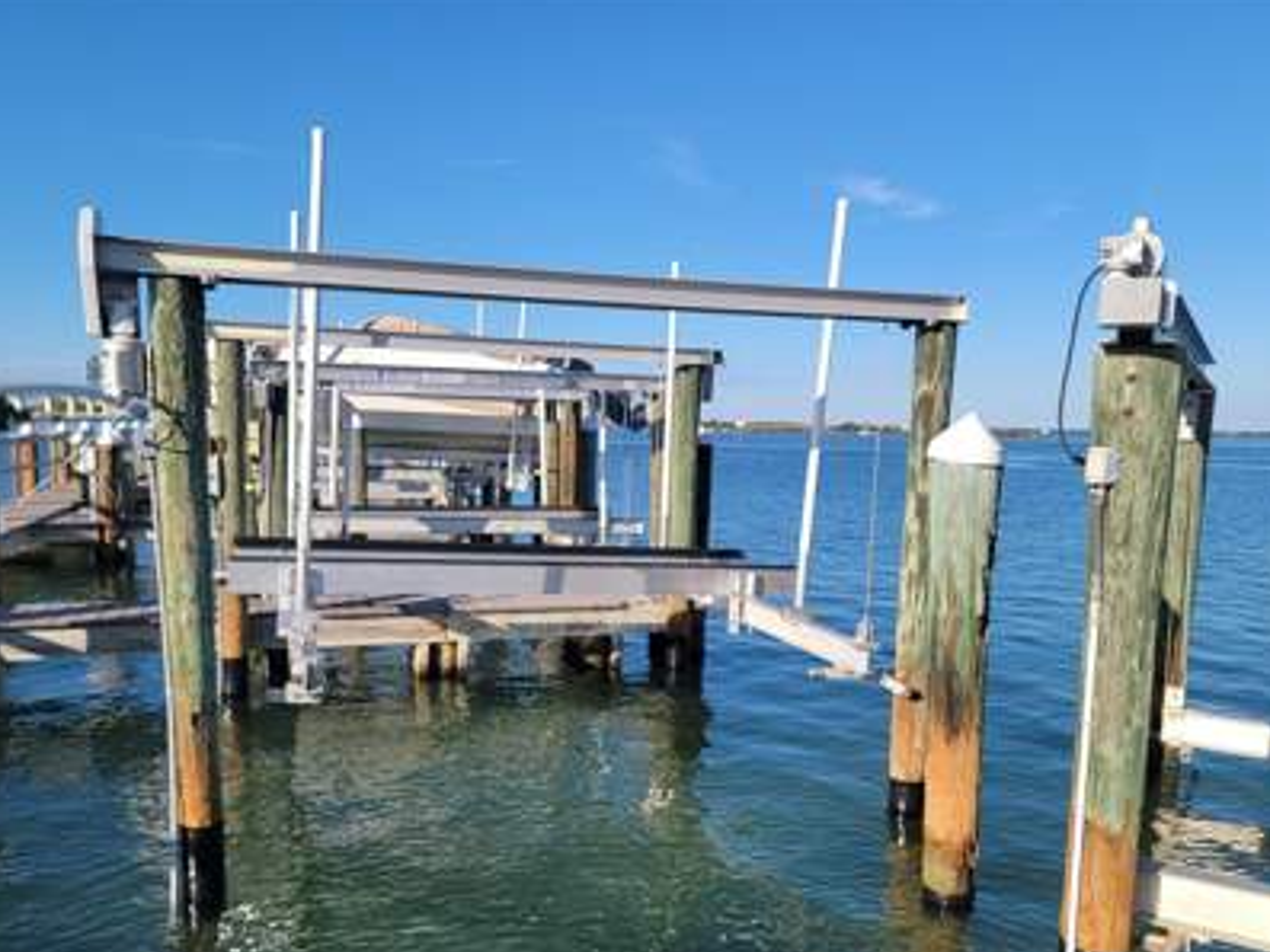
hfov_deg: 61.6
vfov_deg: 48.1
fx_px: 1064
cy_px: 556
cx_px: 598
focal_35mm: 29
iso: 16
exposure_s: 1/878
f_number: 1.8
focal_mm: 6.7
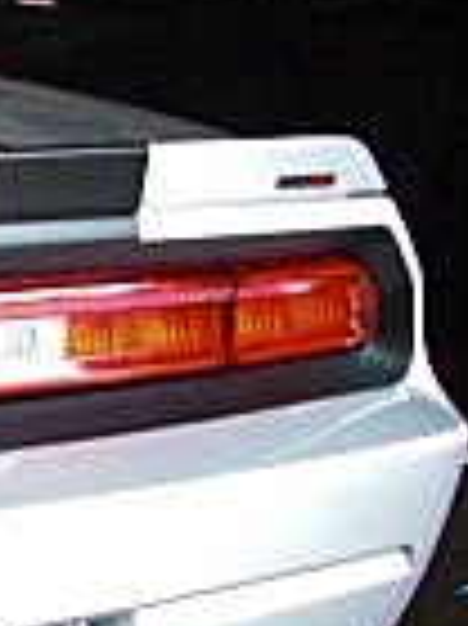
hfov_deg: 7.9
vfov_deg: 11.9
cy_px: 437
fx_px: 2997
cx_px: -842
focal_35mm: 166
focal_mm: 6.3
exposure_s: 1/100
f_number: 2.8
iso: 800
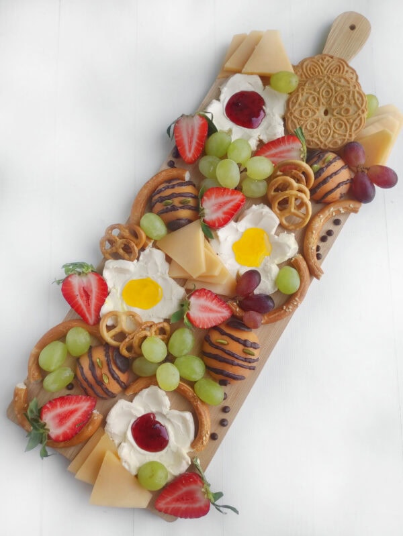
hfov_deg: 54.9
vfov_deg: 69.4
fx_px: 388
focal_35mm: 25
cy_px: 268
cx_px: 202
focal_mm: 5.4
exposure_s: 1/100
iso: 60
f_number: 1.9
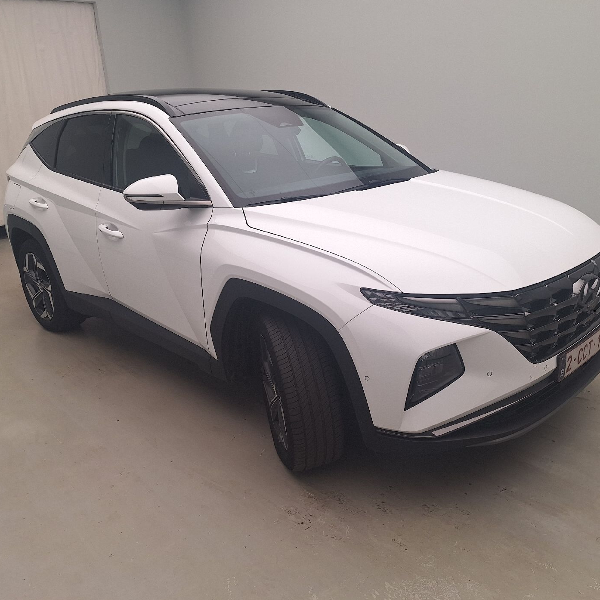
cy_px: 294
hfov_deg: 57.3
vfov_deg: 57.3
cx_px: 305
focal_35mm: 28
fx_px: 549
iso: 40
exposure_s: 1/151
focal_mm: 5.54
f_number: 1.8
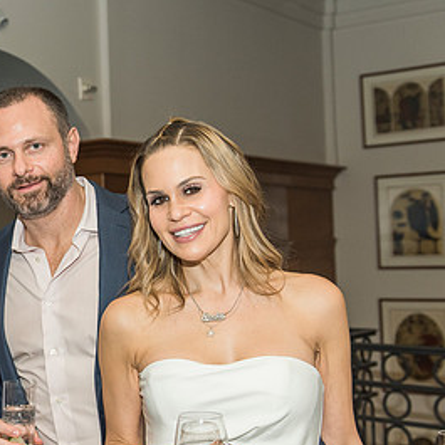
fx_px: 1004
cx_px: -24
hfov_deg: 23.7
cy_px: 240
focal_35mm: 69
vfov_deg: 25.0
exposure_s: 1/100
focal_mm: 34
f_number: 4
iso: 1250
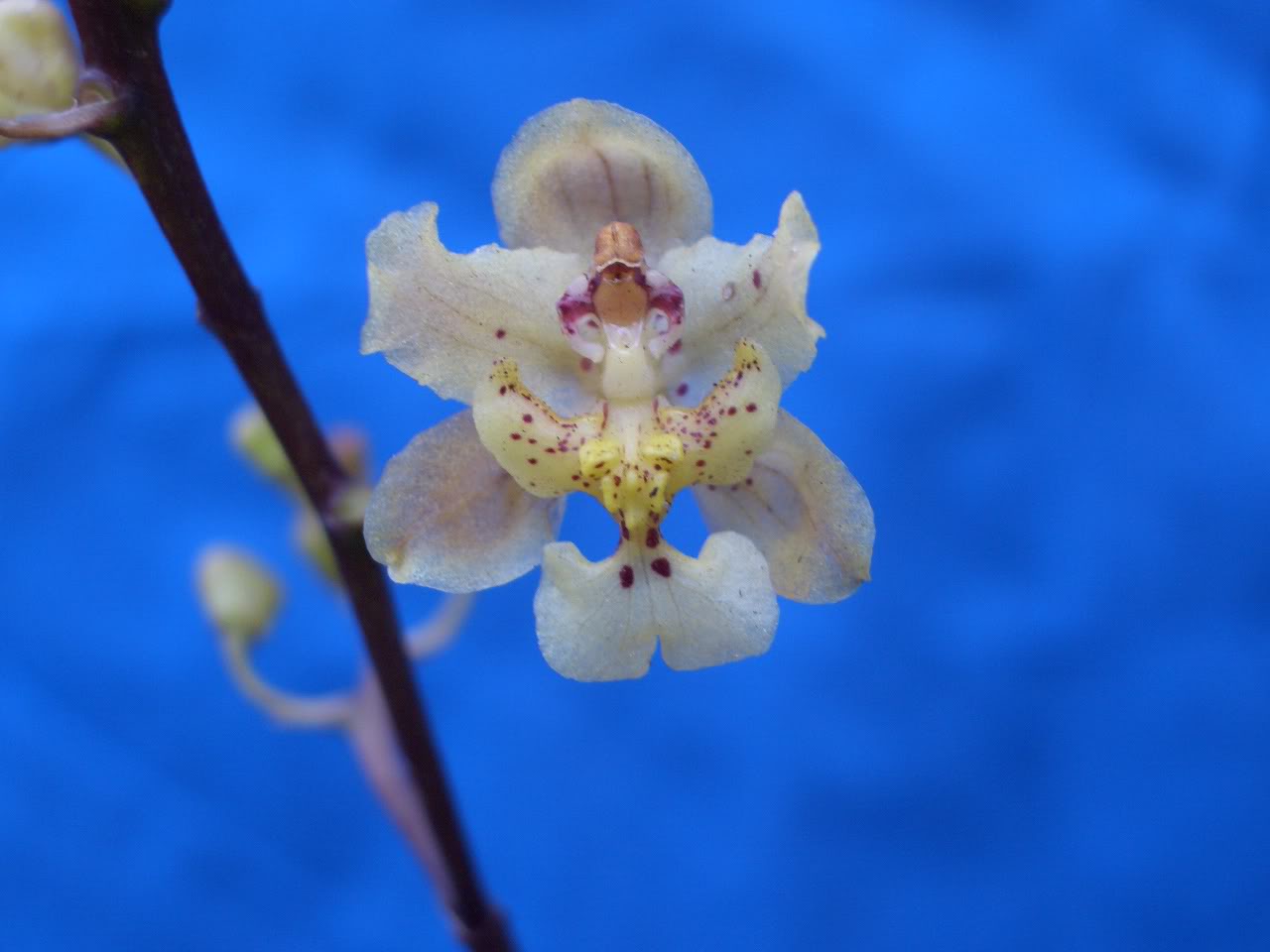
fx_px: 2275
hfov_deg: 31.2
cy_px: 476
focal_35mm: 62
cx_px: 635
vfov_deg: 23.7
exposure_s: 1/40
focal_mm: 10.2
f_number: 3.5
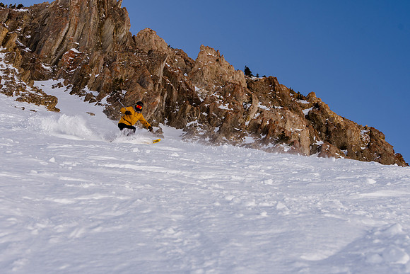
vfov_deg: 26.5
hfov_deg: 38.9
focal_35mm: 51
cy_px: 137
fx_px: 581
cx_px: 205
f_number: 8
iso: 160
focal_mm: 34
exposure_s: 1/640
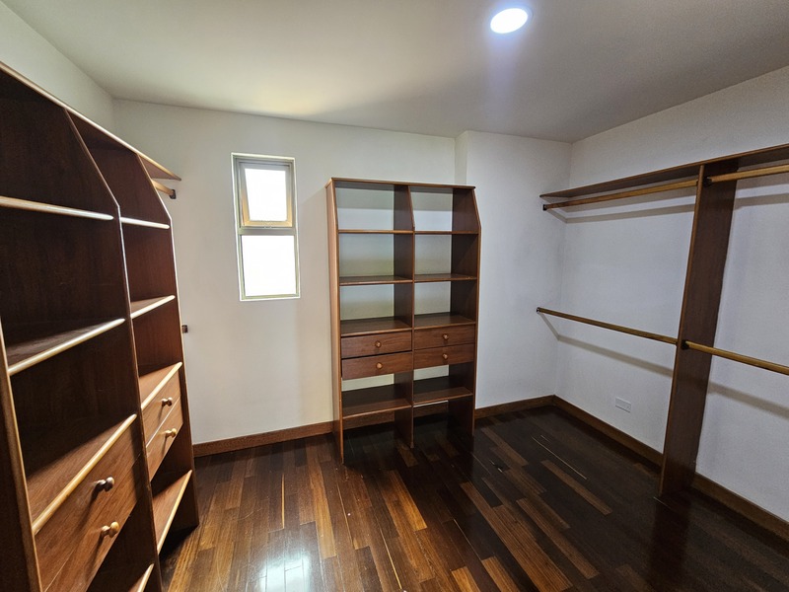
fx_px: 296
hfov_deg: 106.2
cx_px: 394
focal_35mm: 13
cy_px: 296
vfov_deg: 89.9
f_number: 2.2
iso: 320
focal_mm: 2.2
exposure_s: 1/40
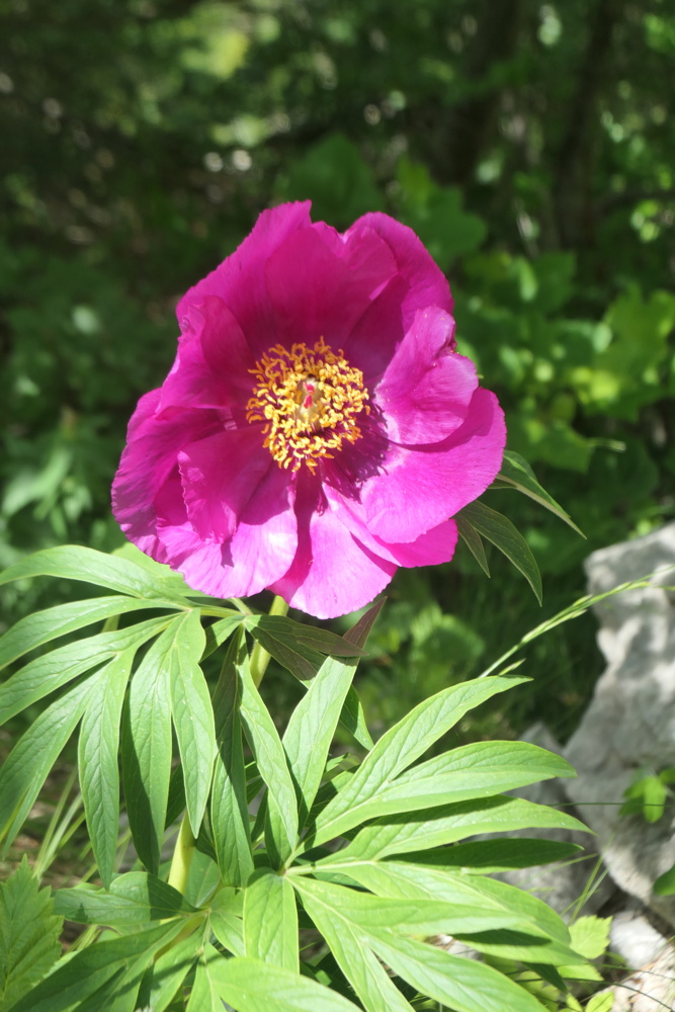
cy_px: 506
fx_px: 1490
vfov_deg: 37.5
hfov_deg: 25.5
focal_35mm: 53
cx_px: 338
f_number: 4.3
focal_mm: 19.3
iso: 200
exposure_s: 1/500
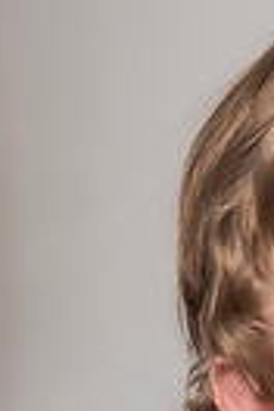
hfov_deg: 4.3
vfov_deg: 6.6
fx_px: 3562
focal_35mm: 312
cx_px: 802
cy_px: 485
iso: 100
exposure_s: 1/125
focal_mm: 58
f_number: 4.5
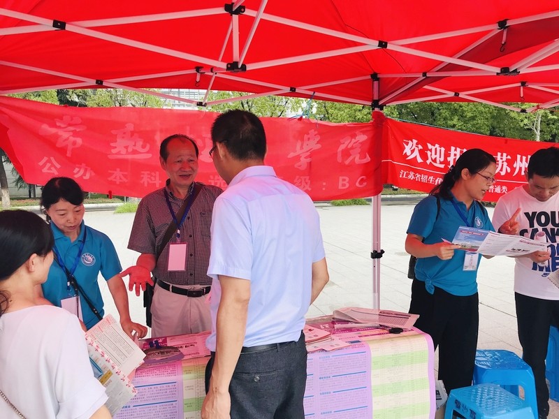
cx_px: 280
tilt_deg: -4.0
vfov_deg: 49.7
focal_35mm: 28
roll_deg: +1.6
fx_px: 452
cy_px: 210
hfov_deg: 63.4
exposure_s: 1/887
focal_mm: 3.99
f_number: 1.8
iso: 20
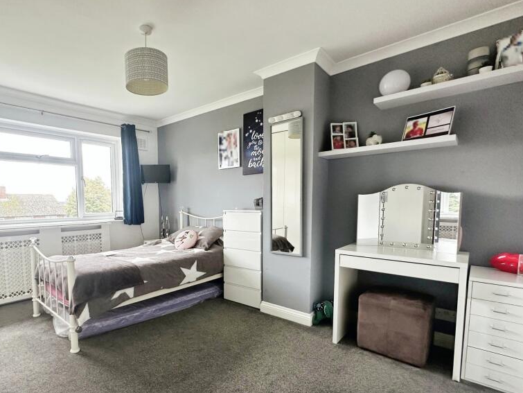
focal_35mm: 19
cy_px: 230
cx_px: 188
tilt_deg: -4.2
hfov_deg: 82.6
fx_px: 287
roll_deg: +0.2
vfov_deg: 68.2
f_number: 2.2
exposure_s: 1/99
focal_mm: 2.22
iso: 160
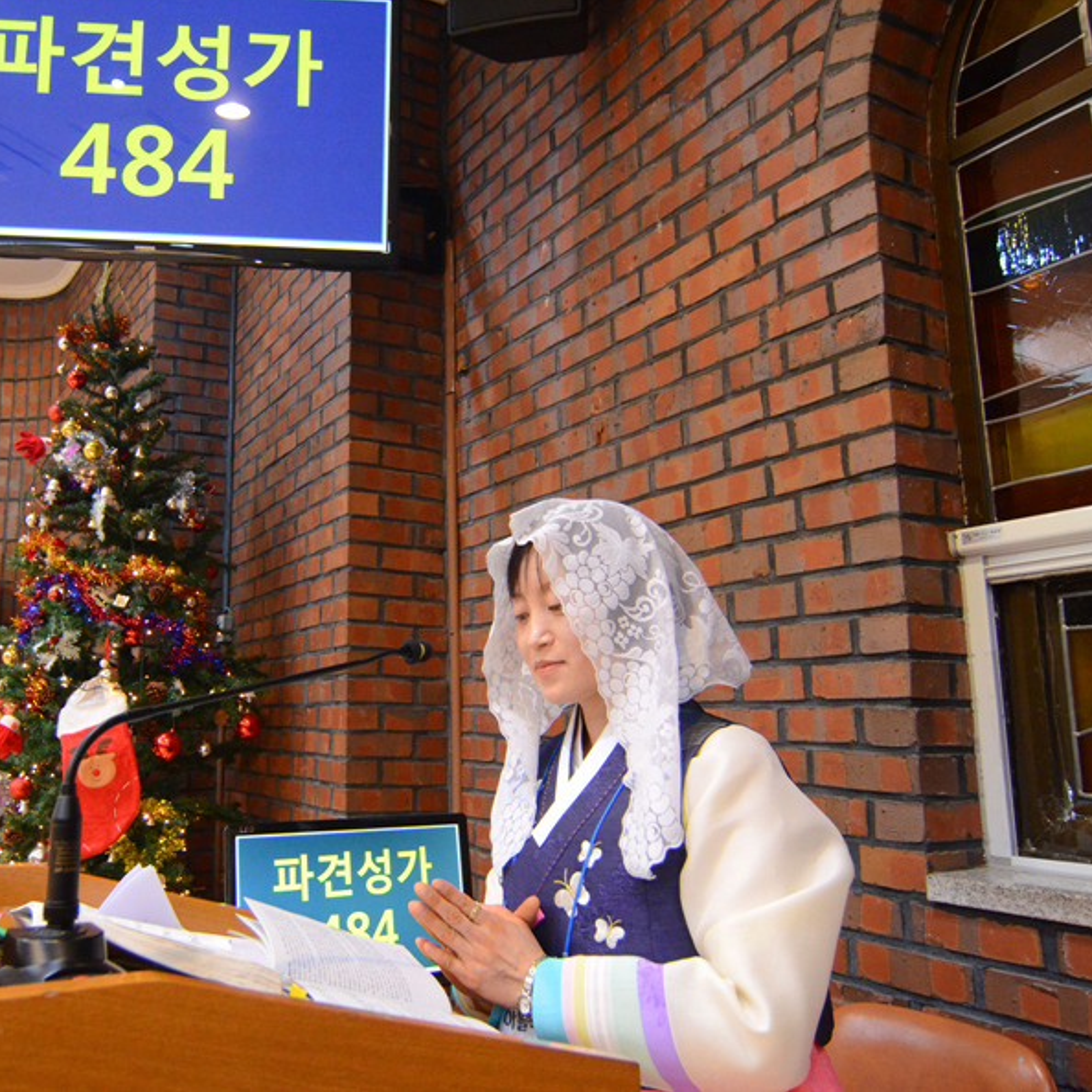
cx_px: 401
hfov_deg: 58.2
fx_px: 964
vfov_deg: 59.1
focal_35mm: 27
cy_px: 546
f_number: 4
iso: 2500
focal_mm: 14
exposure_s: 1/80
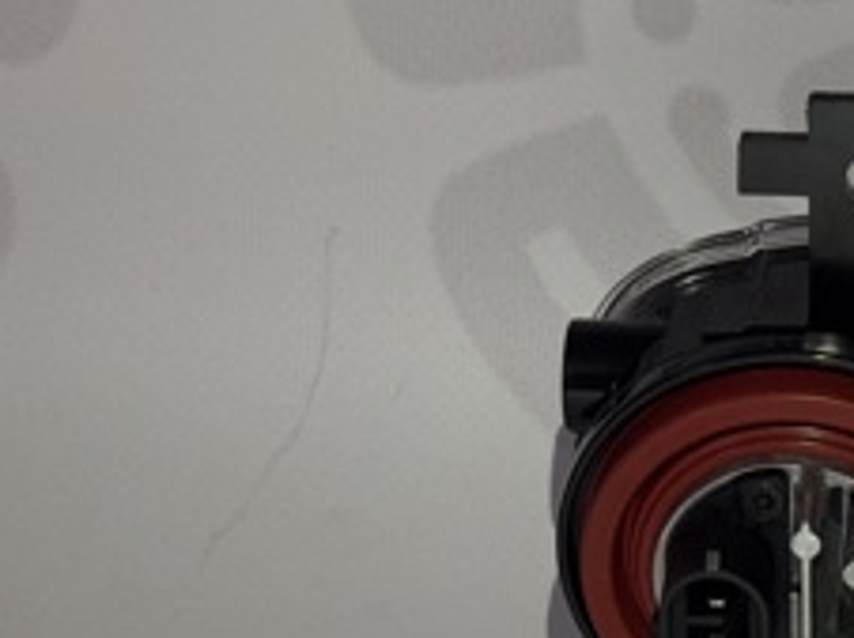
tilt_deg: -23.5
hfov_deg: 14.3
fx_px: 3352
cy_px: 527
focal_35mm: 136
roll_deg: -1.0
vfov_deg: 10.8
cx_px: 869
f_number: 1.78
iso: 250
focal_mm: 6.76
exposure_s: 1/49
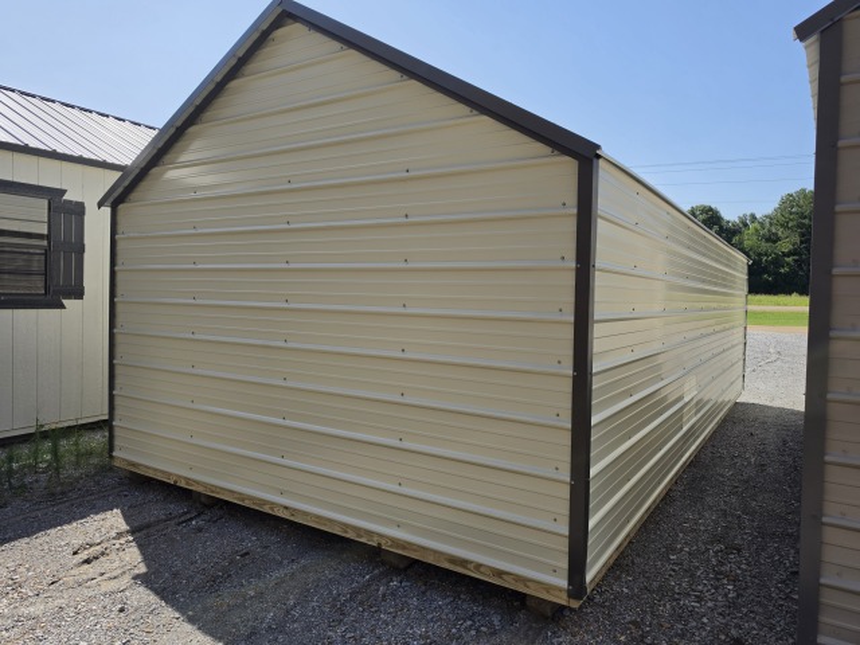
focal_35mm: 23
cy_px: 322
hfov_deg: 73.9
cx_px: 430
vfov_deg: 58.9
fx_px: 571
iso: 64
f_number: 1.4
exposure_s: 1/7329
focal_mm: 6.5
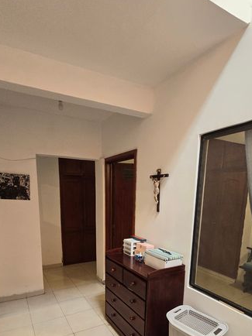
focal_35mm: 20
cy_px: 237
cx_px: 124
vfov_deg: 77.7
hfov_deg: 65.9
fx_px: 194
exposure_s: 1/100
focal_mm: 2.2
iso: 320
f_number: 2.2
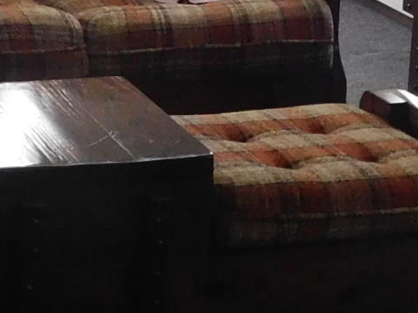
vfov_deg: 9.7
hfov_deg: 13.2
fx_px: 1799
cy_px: -125
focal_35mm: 149
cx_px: 288
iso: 400
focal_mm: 4.1
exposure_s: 1/10
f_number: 3
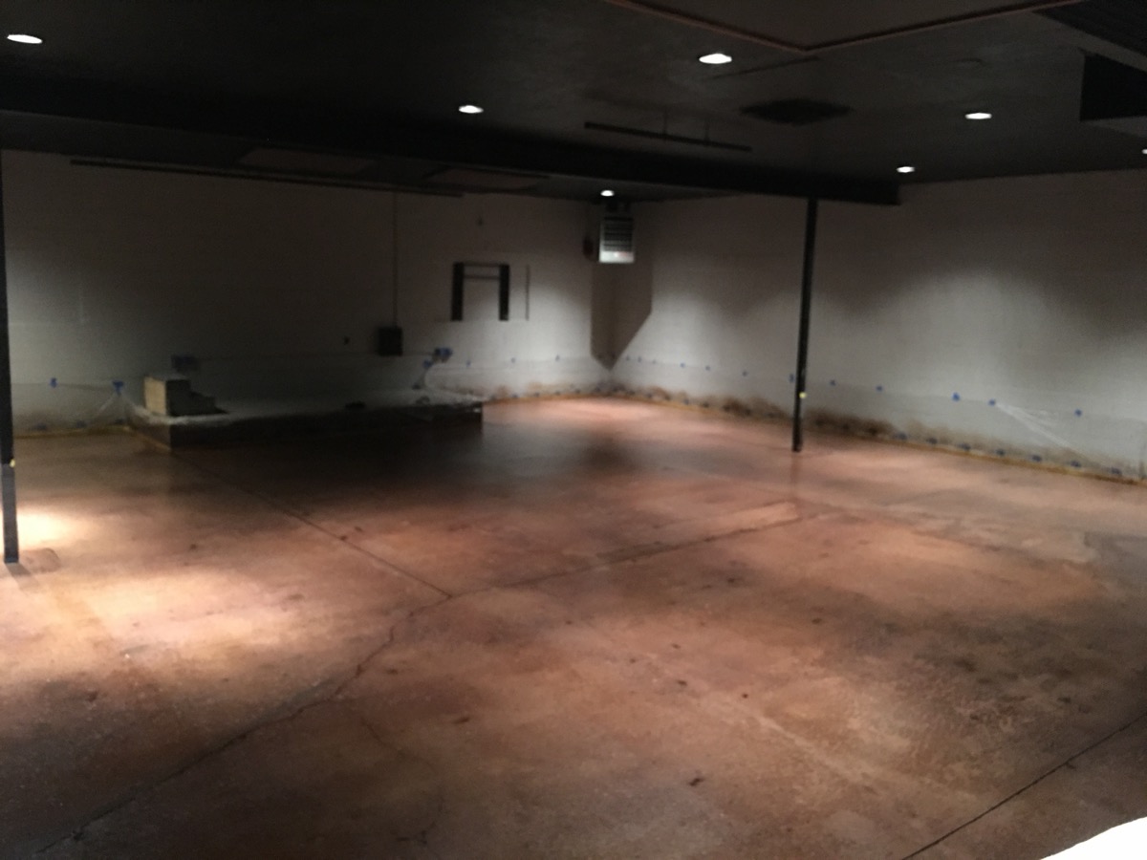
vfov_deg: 48.2
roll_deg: -1.8
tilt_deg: -7.8
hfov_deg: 61.7
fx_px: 961
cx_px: 574
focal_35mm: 29
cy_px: 430
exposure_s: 1/4
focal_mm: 4.15
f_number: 2.2
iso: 200
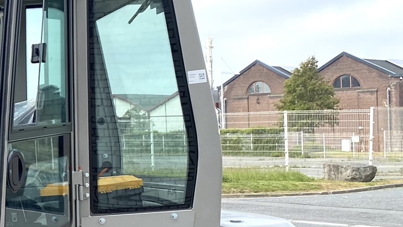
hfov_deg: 22.0
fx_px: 887
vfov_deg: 14.6
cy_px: 124
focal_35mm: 83
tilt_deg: +2.1
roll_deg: +0.1
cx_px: -171
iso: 32
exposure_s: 1/2463
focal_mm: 4.25
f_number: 1.8
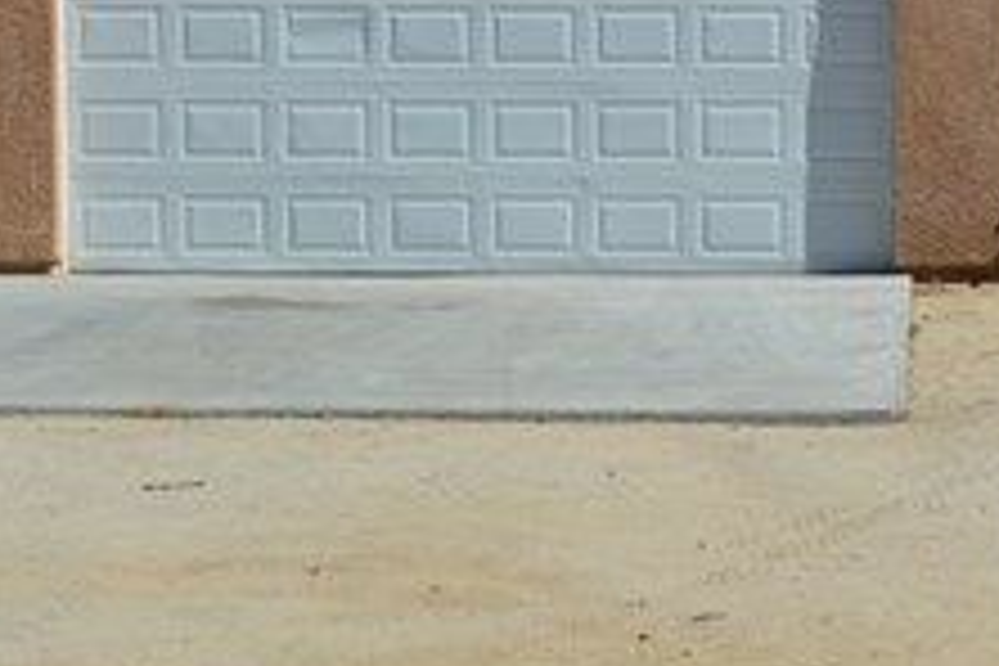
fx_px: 3357
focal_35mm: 121
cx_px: 986
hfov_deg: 16.6
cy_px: 133
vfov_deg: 11.3
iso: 320
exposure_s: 1/500
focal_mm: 28
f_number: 11
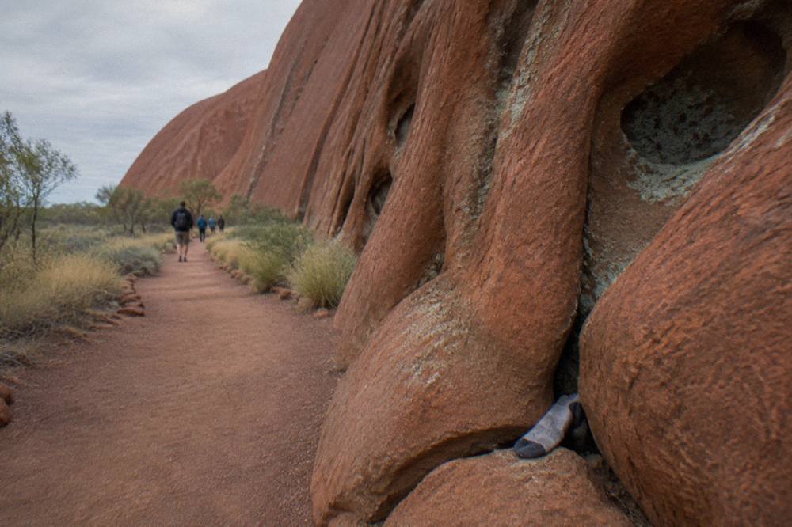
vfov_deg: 35.9
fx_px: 814
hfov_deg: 51.9
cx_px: 396
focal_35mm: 37
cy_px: 264
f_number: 11
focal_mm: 37
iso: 500
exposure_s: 1/320
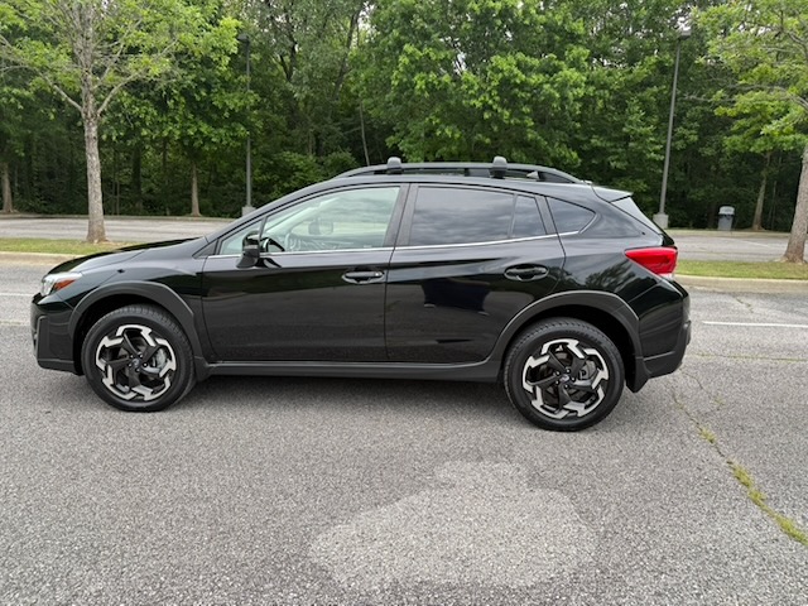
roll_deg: -2.8
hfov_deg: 71.6
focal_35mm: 24
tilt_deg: -10.9
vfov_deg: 56.8
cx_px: 404
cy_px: 303
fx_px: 560
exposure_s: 1/160
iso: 64
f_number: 1.78
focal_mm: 6.76
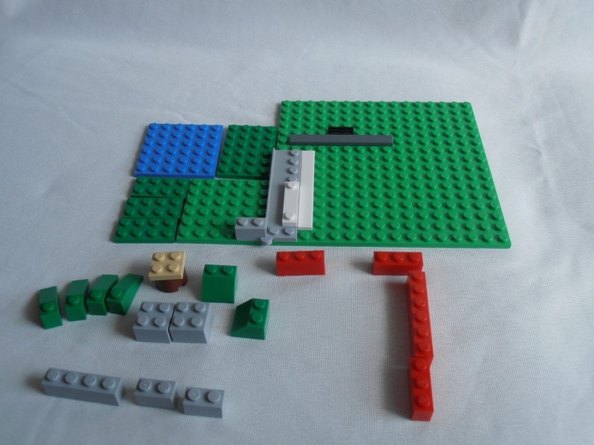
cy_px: 222
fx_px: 635
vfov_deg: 38.7
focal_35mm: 37
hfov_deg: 50.1
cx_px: 297
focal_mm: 6.61
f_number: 3.9
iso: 80
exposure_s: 1/80
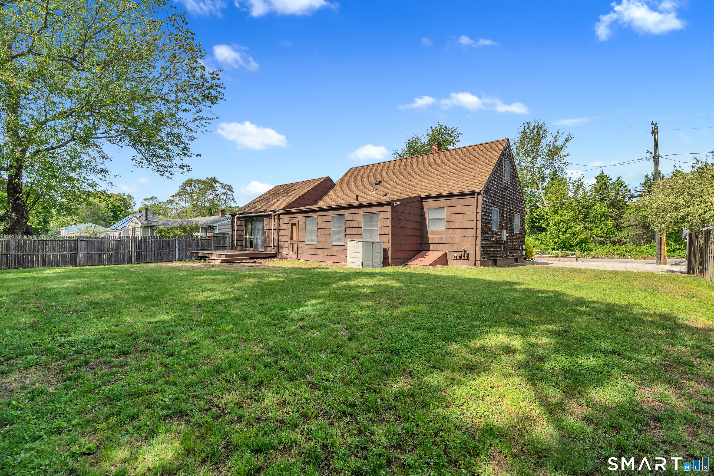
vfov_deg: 73.7
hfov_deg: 96.7
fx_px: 317
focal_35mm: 16
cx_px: 357
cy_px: 238
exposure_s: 1/100
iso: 100
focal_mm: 16
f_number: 7.1
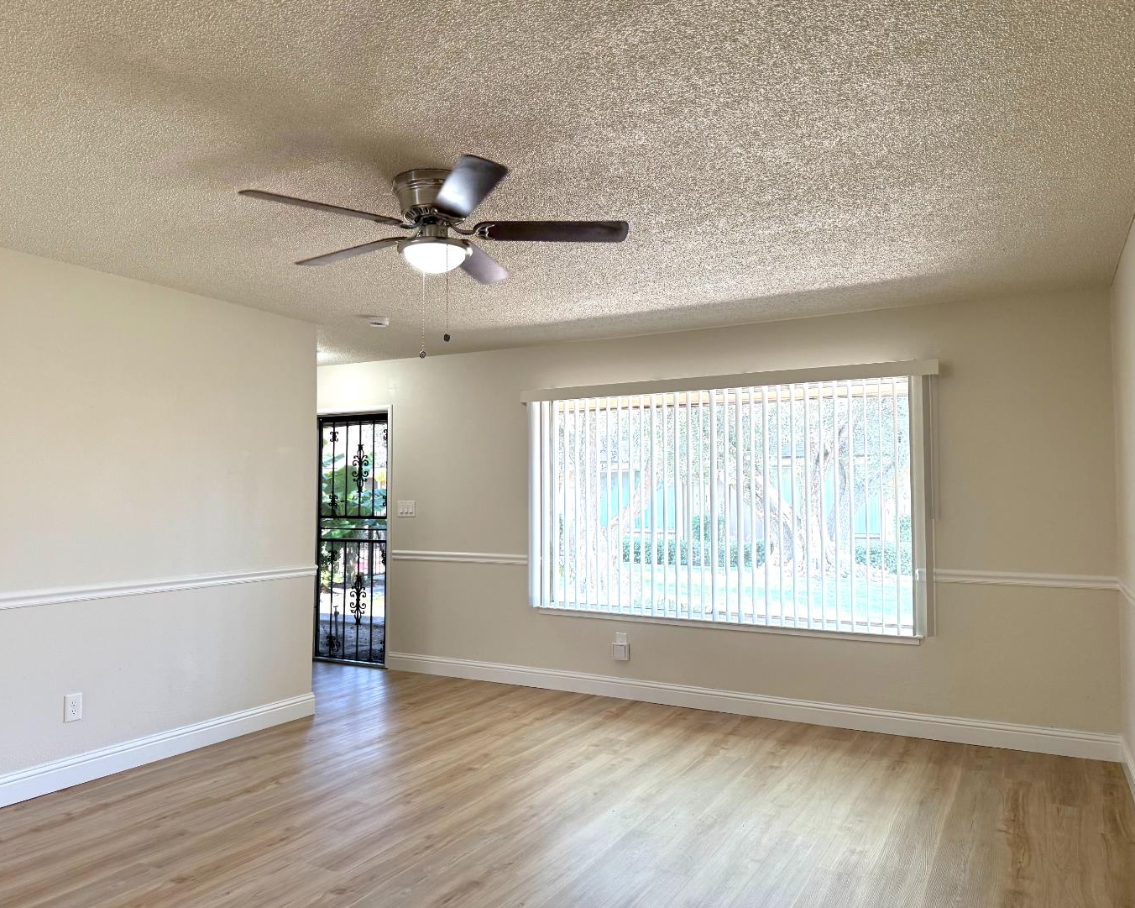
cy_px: 455
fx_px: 873
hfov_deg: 65.9
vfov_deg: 54.9
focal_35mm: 26
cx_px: 511
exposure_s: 1/121
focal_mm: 6.76
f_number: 1.78
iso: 125
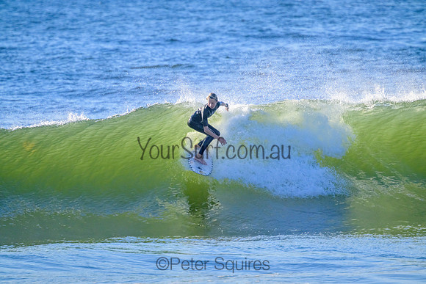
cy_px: 142
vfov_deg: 1.7
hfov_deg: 2.6
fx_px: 9468
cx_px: 213
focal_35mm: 800
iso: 1600
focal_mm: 800
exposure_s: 1/2000
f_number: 11
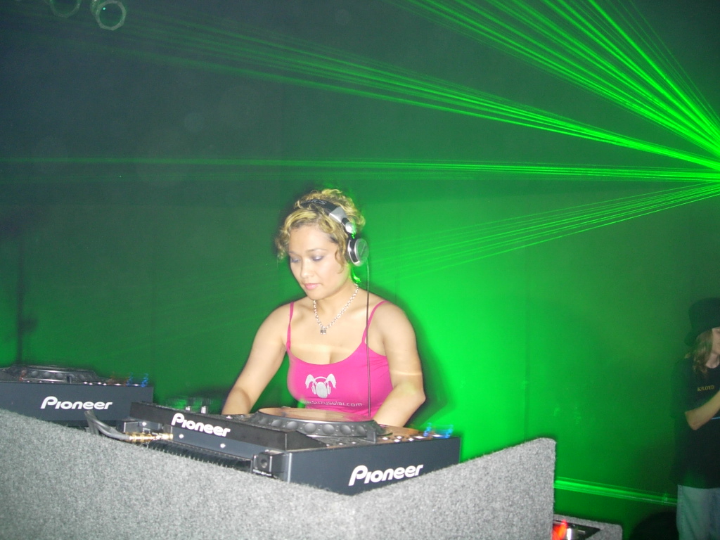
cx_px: 360
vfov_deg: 37.7
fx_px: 790
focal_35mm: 38
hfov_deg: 49.0
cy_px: 270
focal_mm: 7.8
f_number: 2.8
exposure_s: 1/1.6
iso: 125
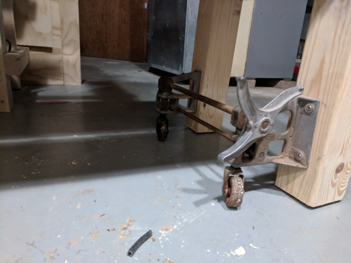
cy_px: 132
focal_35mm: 26
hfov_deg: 67.3
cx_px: 176
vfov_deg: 53.1
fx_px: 264
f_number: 2
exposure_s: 1/24
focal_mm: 4.67
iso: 1121
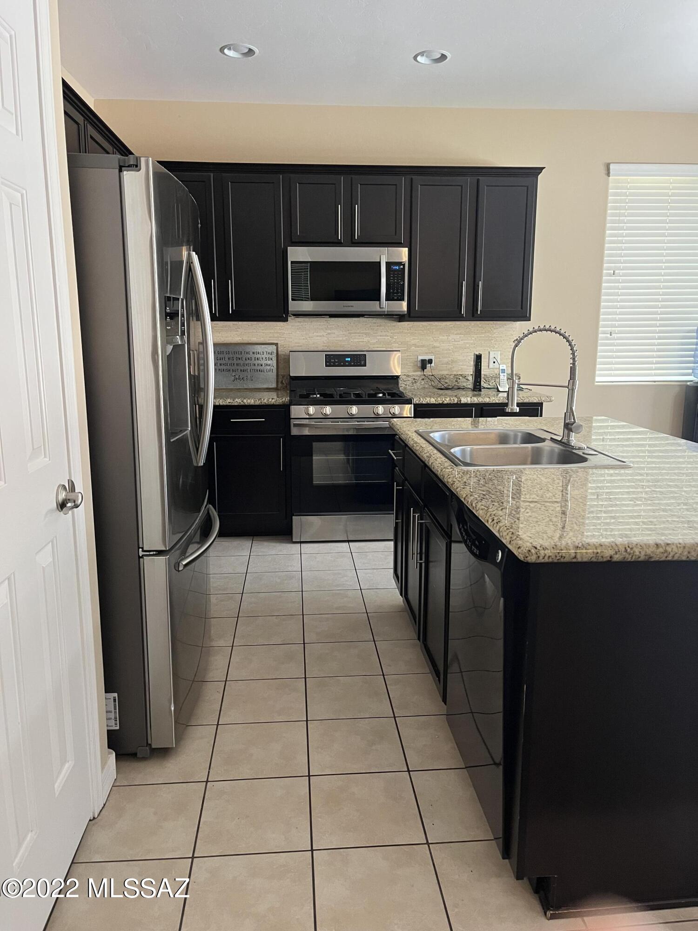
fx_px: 699
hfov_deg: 53.1
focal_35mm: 26
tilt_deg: -10.7
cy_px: 466
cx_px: 349
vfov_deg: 67.3
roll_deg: +0.3
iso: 400
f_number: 1.6
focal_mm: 5.1
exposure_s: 1/60
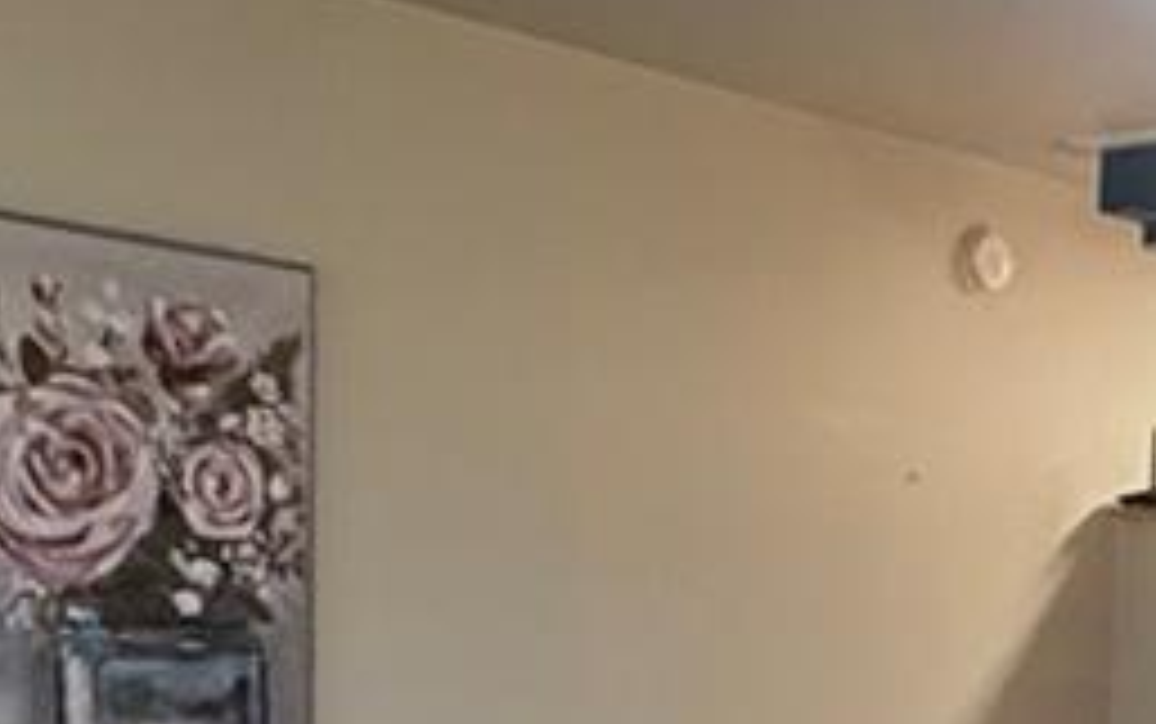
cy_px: 1120
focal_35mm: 83
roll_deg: -1.9
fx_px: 2617
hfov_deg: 24.2
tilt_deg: -10.3
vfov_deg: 14.6
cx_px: 1039
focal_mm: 2.22
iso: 500
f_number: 2.2
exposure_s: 1/120
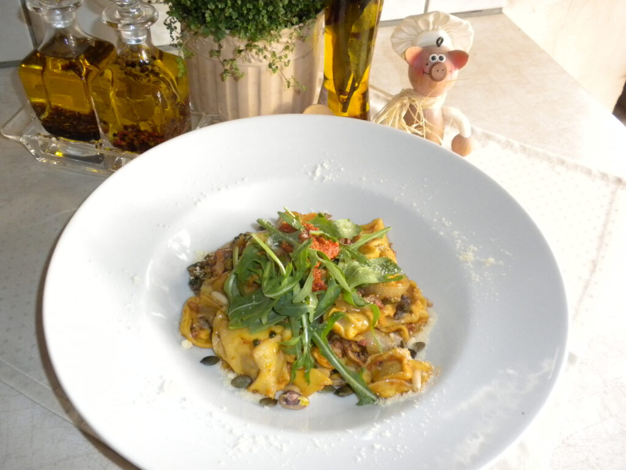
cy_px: 235
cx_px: 313
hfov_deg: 50.1
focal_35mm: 37
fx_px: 669
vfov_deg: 38.7
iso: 400
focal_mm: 6.6
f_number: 3.5
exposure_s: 1/30.2
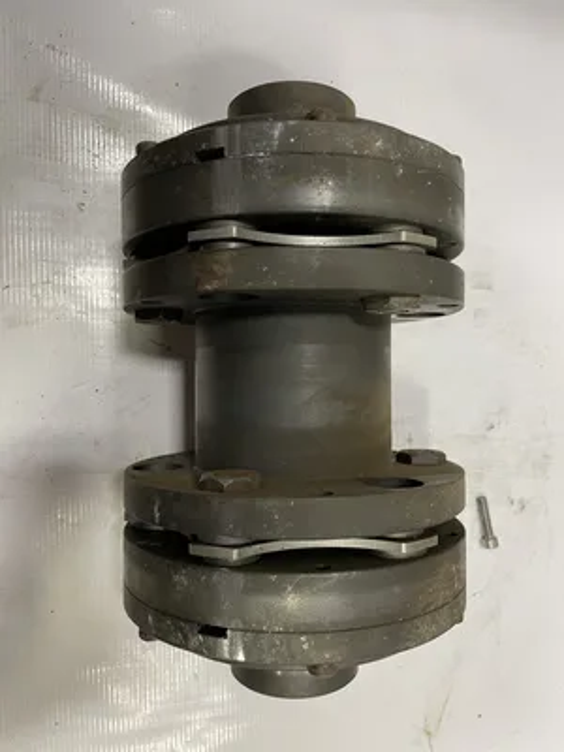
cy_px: 376
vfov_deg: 67.3
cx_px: 282
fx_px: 565
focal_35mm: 26
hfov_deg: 53.1
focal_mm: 4.2
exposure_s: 1/60
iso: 125
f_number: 1.6
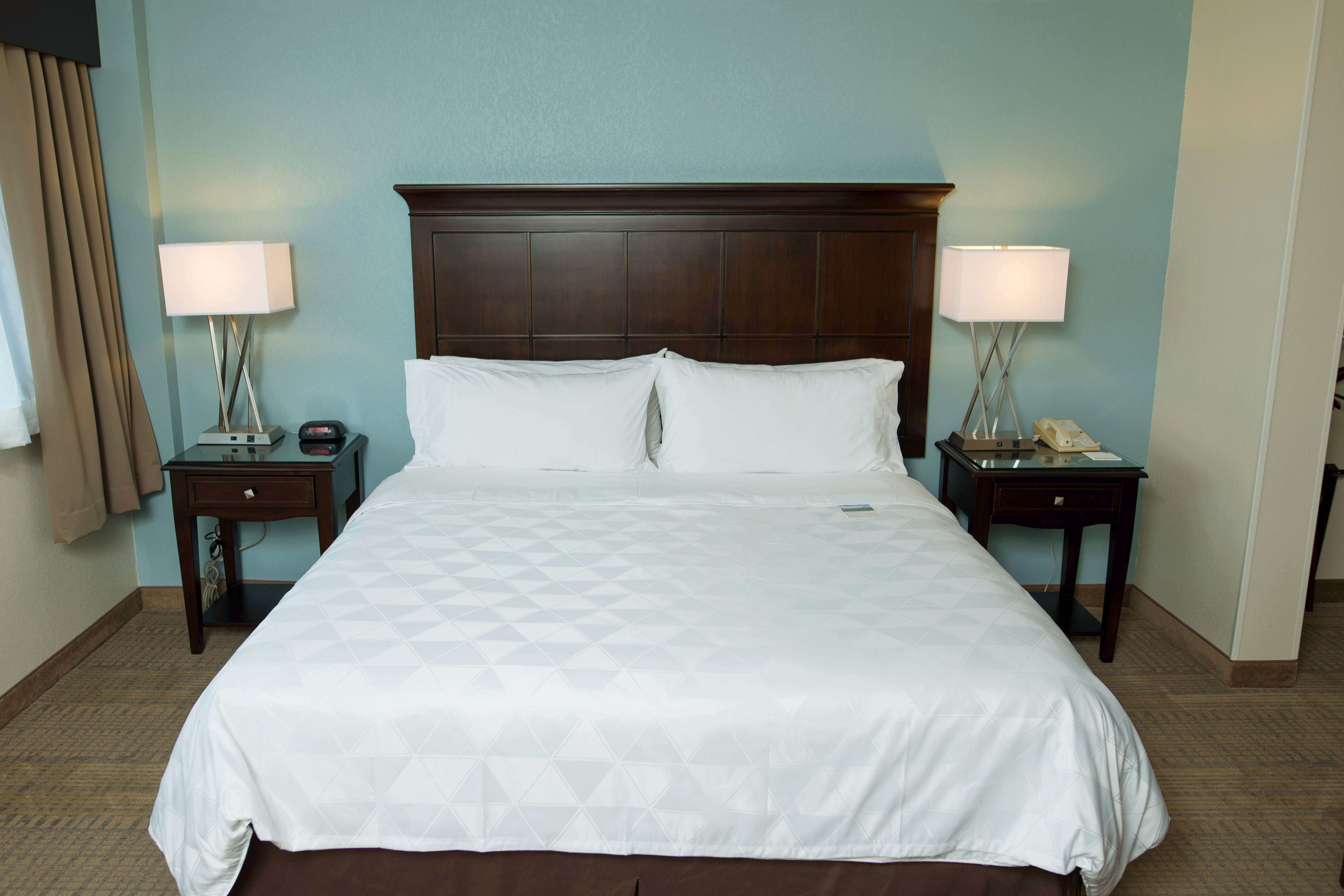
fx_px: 959
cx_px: 643
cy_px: 419
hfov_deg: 70.0
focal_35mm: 26
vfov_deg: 50.0
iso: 200
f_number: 3.5
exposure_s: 1/100
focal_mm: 24
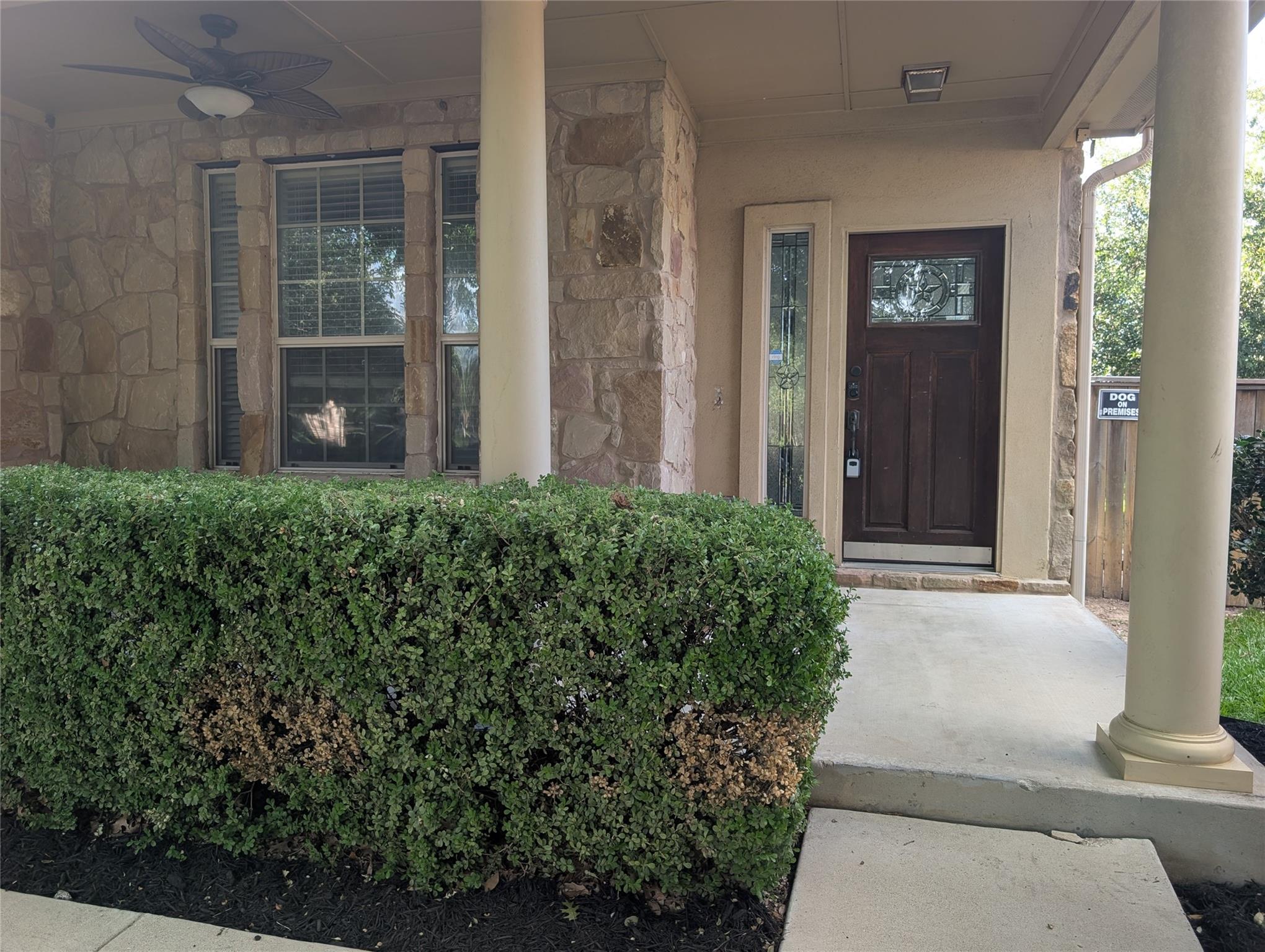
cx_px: 632
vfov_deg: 56.9
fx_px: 878
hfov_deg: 71.5
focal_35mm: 24
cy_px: 476
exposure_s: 1/47.2
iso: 19
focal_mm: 6.9
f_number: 1.68
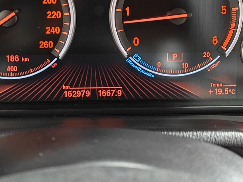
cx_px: 91
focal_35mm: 50
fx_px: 351
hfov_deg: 38.0
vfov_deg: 28.4
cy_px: 32
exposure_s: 1/20
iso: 2000
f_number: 1.8
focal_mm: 5.59
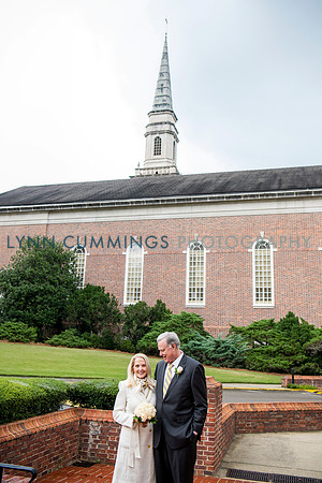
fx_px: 429
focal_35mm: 32
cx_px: 161
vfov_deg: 58.7
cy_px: 242
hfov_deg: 41.1
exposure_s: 1/200
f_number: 3.5
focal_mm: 32
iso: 250
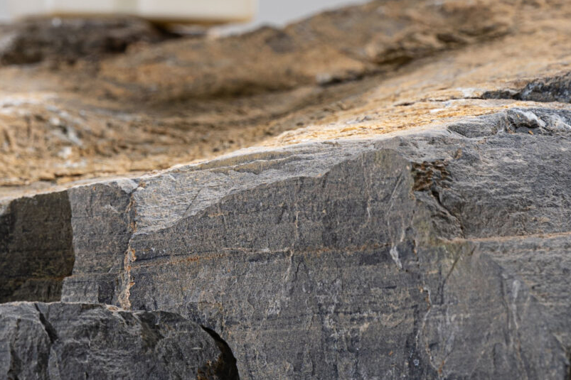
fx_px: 7532
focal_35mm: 475
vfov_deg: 2.9
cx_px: 55
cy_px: -109
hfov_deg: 4.3
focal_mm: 149
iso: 50
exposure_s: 1/160
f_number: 13
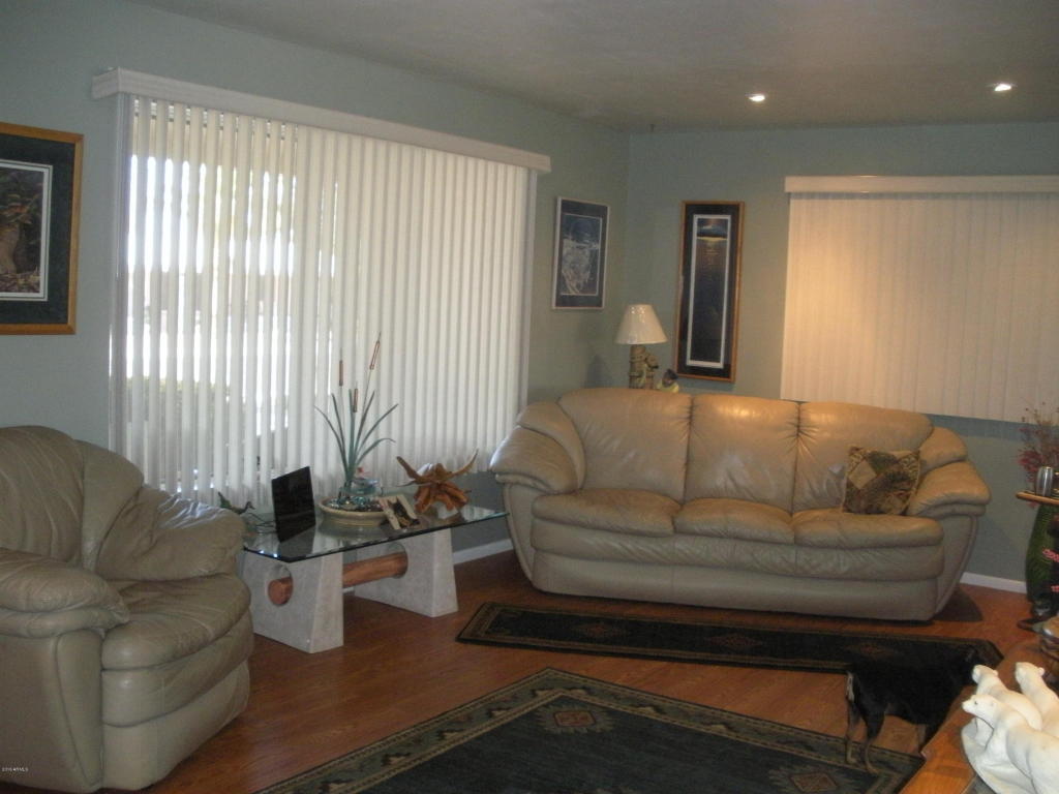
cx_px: 530
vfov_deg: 39.7
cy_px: 397
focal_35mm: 36
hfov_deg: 51.4
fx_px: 1101
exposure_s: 1/30
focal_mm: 6.3
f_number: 3.5
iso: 397
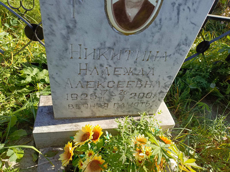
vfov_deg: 54.9
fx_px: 166
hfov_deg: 69.4
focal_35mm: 25
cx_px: 115
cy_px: 86
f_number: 1.69
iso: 115
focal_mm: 4.76
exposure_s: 1/498
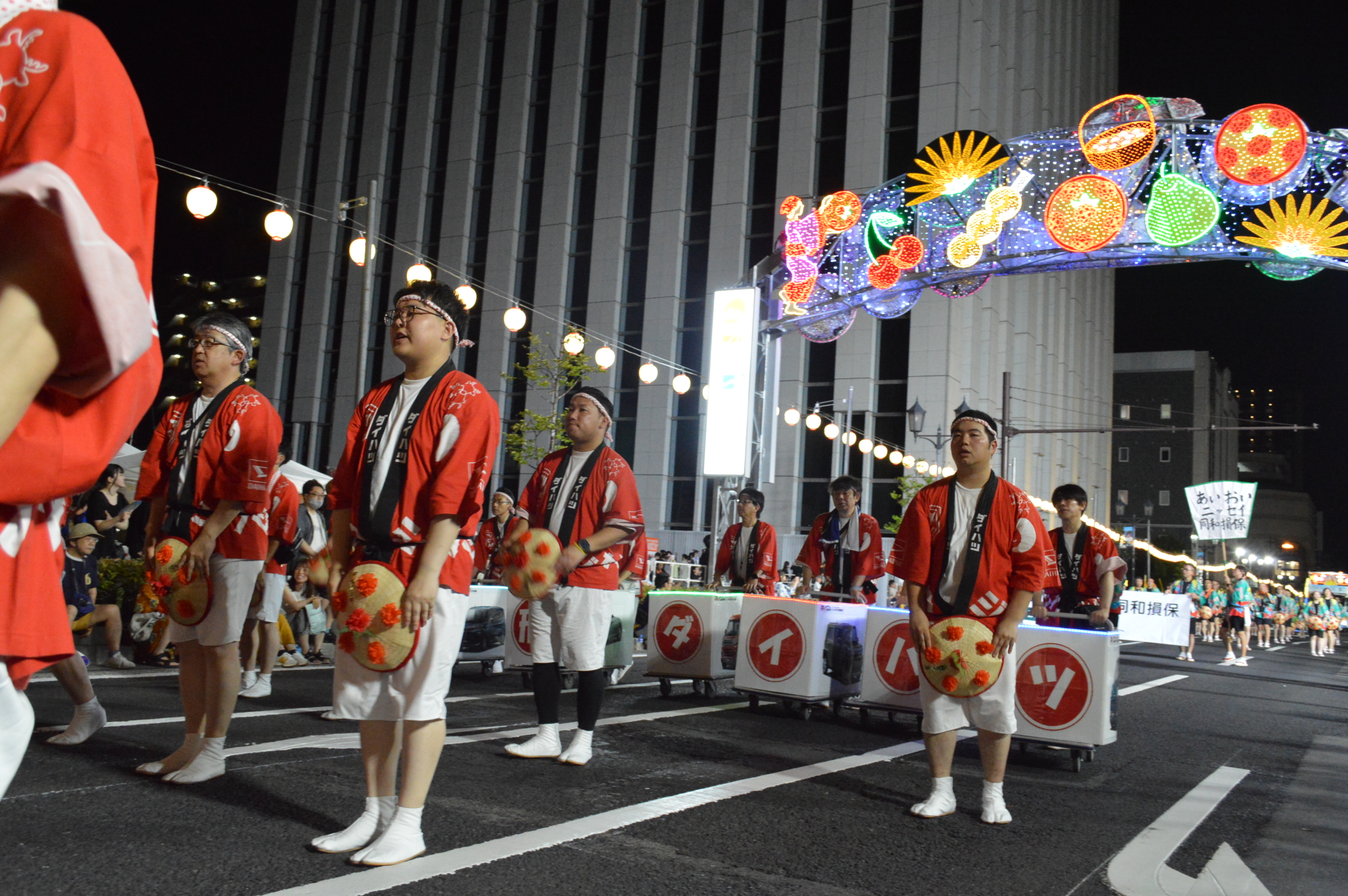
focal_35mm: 33
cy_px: 448
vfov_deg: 39.9
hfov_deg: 57.3
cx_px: 674
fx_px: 1235
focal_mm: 22
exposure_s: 1/60
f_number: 7.1
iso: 3200
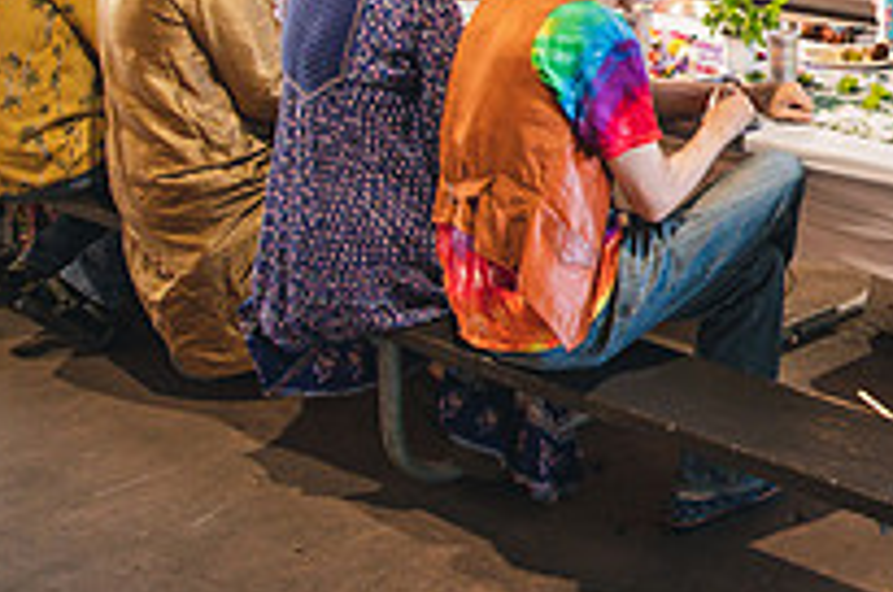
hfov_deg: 25.8
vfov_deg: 19.2
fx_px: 1684
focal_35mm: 68
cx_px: 1133
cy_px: -52
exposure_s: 1/250
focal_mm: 24
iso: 1600
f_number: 3.2
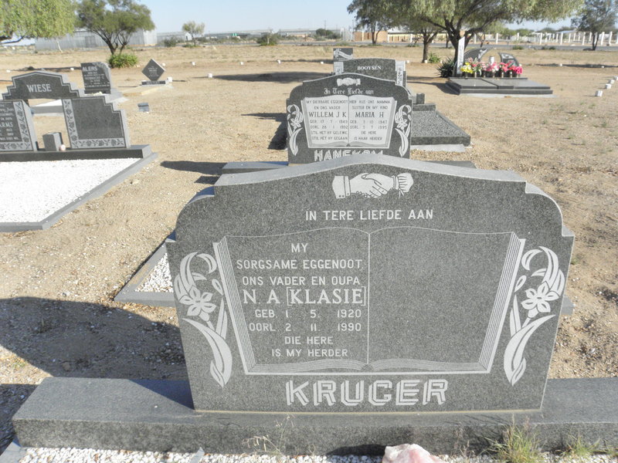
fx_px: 464
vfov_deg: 53.1
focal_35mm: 26
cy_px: 232
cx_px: 309
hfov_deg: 67.3
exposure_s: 1/640
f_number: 6.3
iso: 200
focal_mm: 4.6
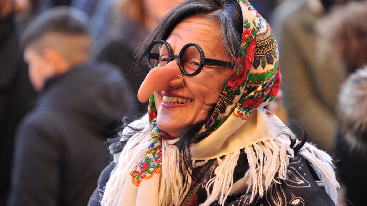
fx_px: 3299
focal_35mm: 339
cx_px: 180
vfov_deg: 3.6
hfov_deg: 6.4
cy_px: 96
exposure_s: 1/160
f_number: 6.3
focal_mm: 300
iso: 640
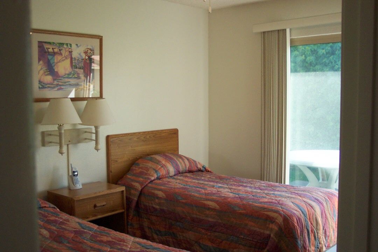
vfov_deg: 35.1
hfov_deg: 50.7
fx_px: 399
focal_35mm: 38
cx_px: 189
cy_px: 126
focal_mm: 8
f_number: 2.8
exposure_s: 1/180
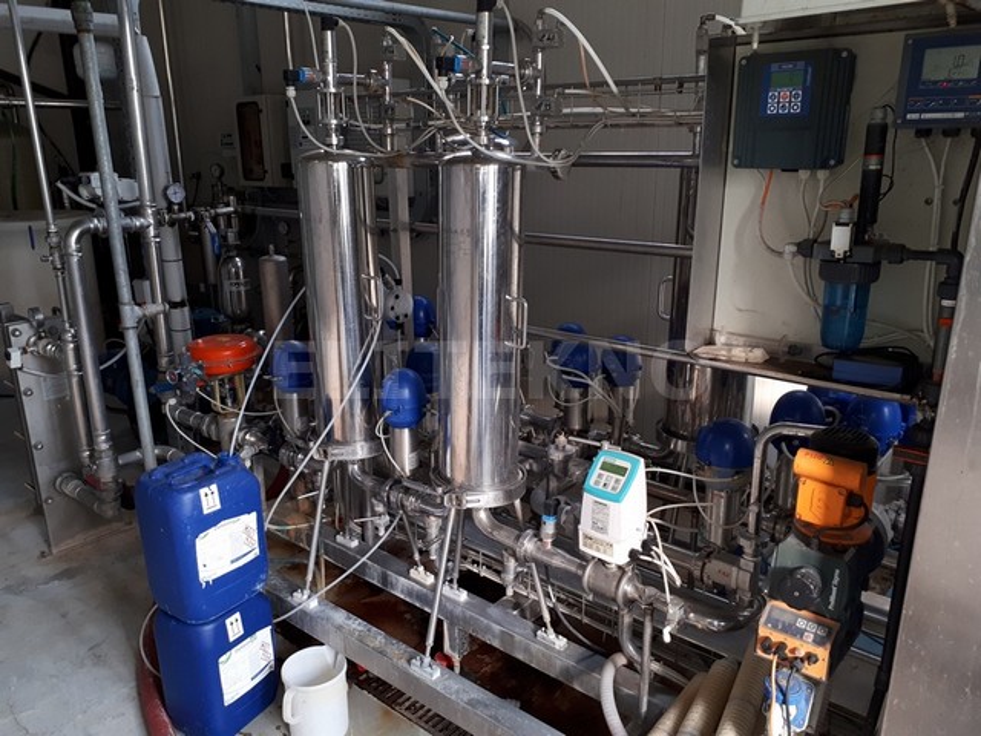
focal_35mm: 27
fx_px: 765
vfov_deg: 51.4
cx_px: 490
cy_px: 368
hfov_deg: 65.3
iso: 64
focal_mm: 3.6
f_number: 1.9
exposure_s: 1/33
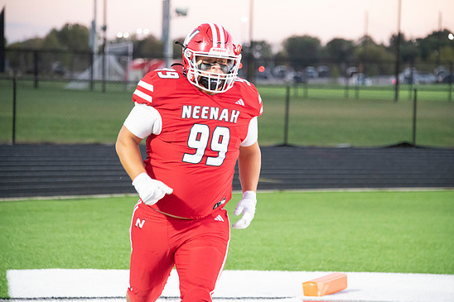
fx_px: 2269
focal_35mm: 180
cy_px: 158
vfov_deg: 7.6
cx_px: 232
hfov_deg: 11.4
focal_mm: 170
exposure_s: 1/200
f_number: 5.6
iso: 8000
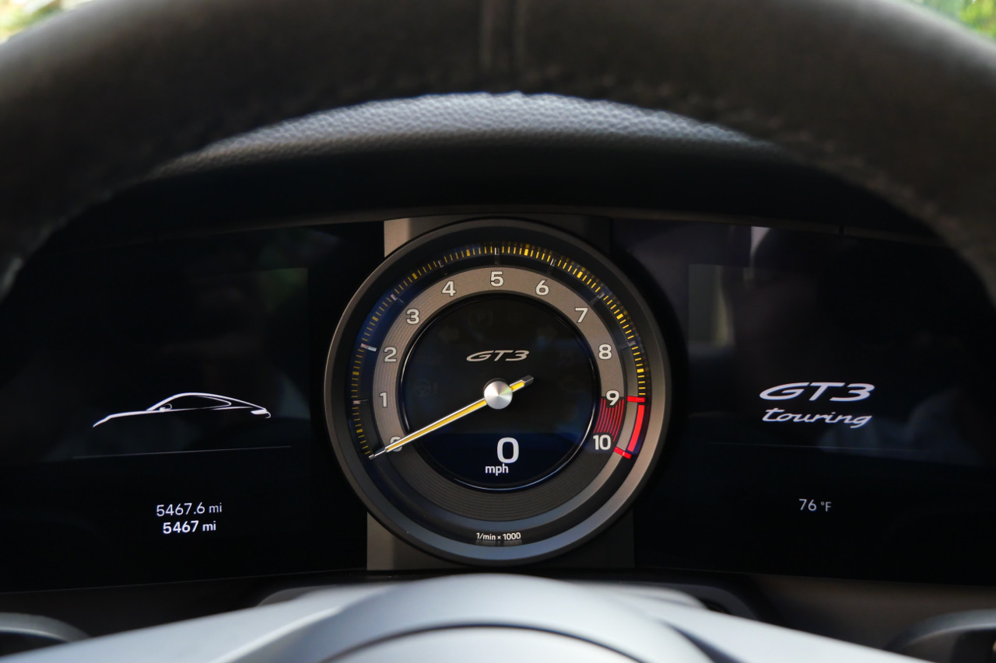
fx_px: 1023
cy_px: 332
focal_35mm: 37
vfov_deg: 35.9
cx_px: 498
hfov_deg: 51.9
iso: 1250
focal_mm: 18
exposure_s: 1/100
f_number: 3.9
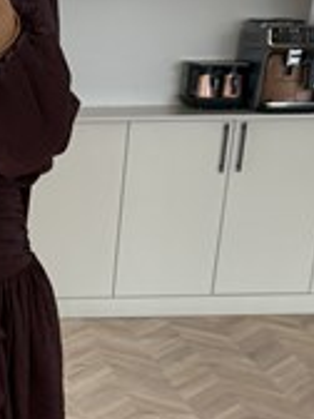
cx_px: -52
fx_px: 714
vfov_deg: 31.6
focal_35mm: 59
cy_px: 350
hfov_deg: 23.0
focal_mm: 6.76
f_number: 1.78
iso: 200
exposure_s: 1/100
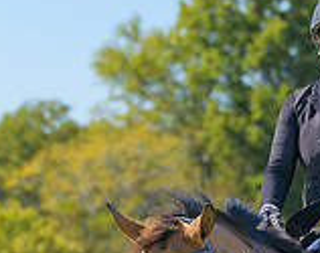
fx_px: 3555
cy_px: 290
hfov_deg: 5.2
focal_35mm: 377
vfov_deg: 4.1
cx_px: 250
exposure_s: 1/320
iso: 200
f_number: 4
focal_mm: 86
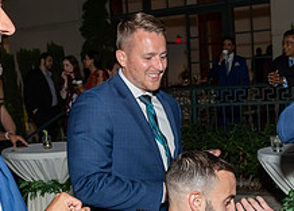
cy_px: 180
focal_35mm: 71
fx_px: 593
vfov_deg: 19.8
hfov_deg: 27.6
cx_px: 210
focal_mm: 17
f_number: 5.6
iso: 500
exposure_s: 1/250
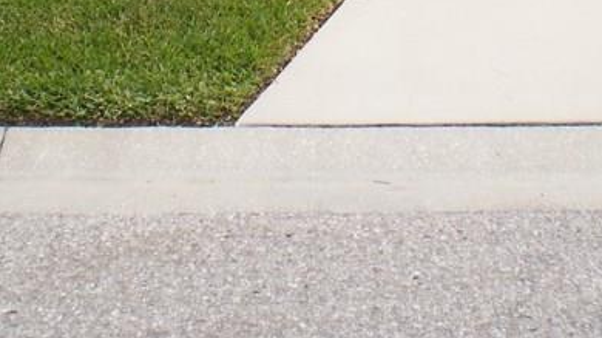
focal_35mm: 103
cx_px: 320
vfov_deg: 11.0
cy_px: -252
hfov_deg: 20.8
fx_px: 1643
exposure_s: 1/800
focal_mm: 6.3
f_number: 4.6
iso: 64
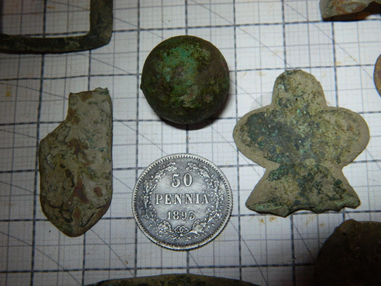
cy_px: 143
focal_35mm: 84
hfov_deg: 23.3
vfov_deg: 17.6
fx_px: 924
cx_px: 190
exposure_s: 1/50
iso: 400
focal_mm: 15.1
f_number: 4.2
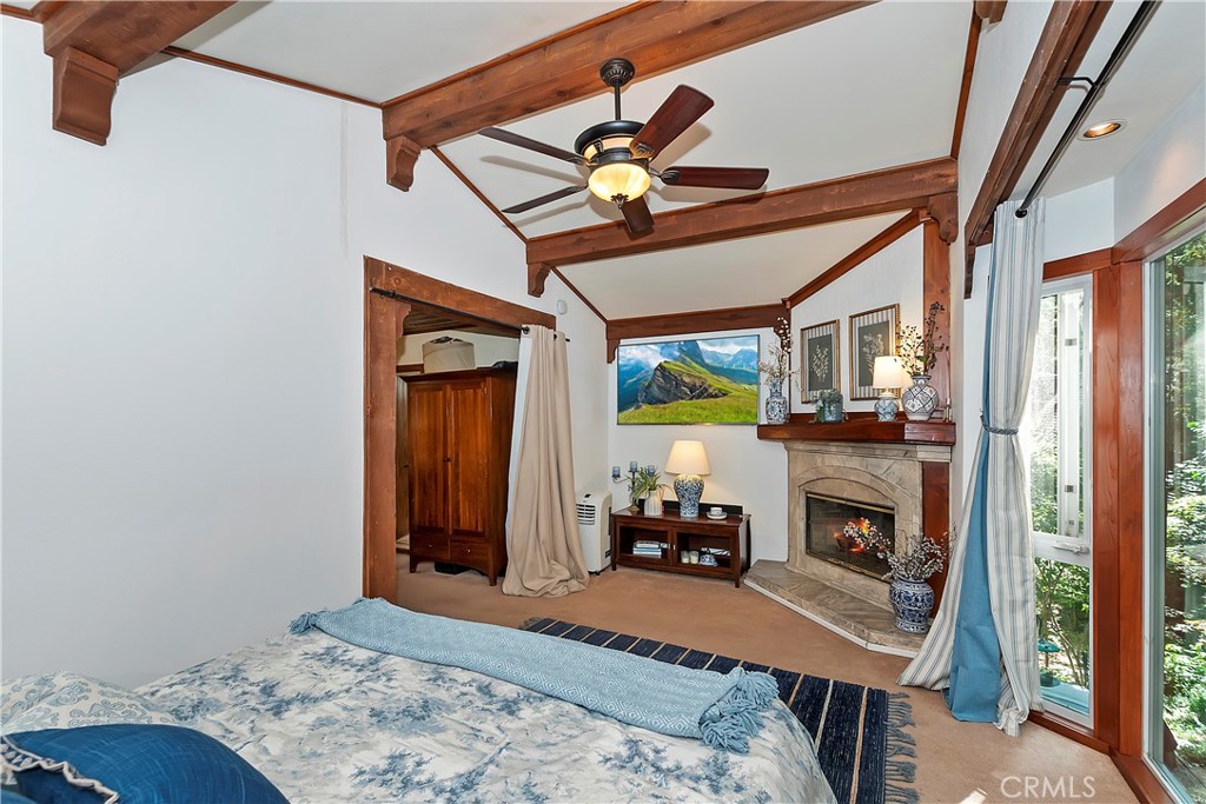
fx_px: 503
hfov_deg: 100.4
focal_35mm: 15
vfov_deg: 77.3
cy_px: 402
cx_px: 603
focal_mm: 10
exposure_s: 1/30
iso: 400
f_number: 8
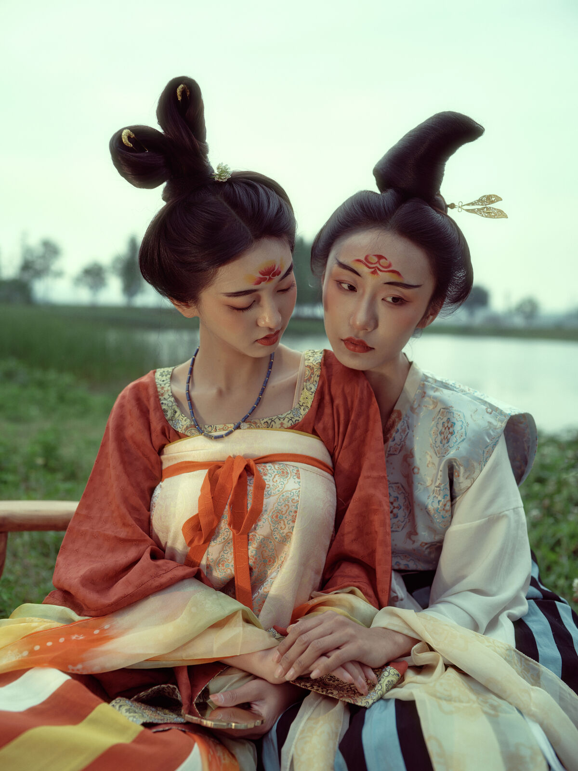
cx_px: 289
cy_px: 386
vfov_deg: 46.8
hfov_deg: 36.0
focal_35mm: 40
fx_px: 891
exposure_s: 1/400
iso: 400
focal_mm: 50
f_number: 3.5
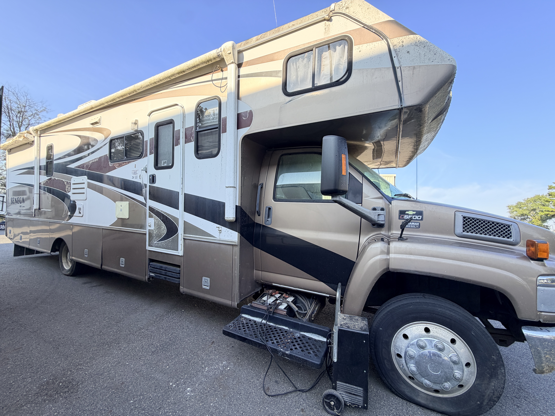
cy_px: 208
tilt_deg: +5.0
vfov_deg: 85.7
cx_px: 278
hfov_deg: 102.1
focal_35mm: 14
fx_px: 224
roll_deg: -2.1
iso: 50
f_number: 2.2
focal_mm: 2.22
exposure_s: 1/226
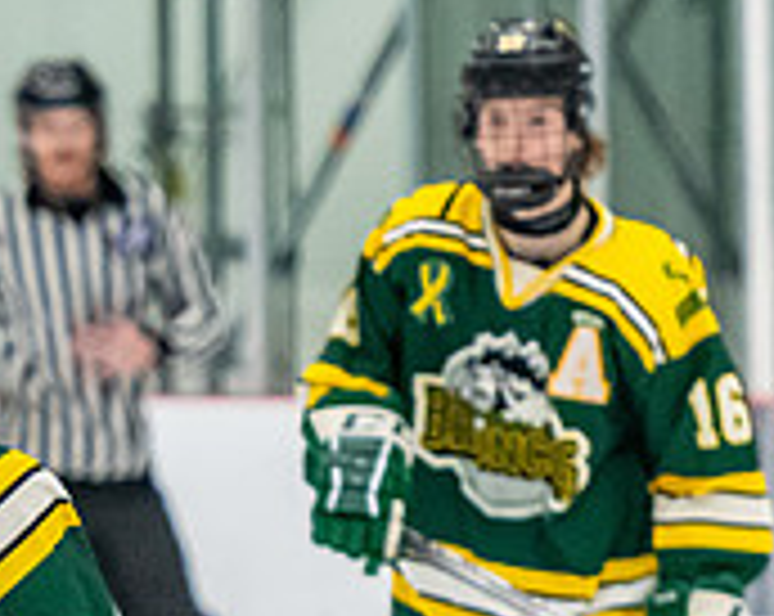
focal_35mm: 741
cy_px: 730
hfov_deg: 2.6
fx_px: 16946
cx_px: -437
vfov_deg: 2.1
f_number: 2.8
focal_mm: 150
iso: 4000
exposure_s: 1/800
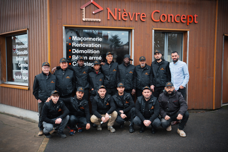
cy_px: 76
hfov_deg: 54.4
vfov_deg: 37.9
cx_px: 114
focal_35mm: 35
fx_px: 222
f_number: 4
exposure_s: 1/200
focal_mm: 35
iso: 500
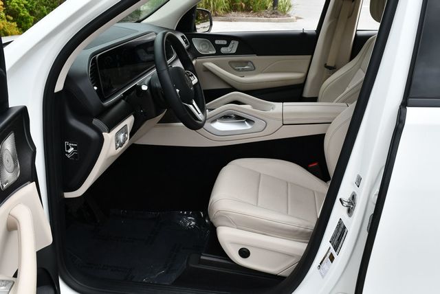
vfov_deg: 36.9
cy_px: 147
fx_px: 440
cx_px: 220
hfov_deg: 53.1
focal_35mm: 36
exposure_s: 1/250
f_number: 6.3
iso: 200
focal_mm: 18
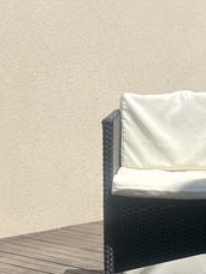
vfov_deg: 16.8
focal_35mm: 117
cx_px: -35
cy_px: 138
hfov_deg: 12.4
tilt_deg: -3.7
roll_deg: +2.6
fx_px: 928
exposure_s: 1/4292
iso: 32
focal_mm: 4.2
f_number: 1.6
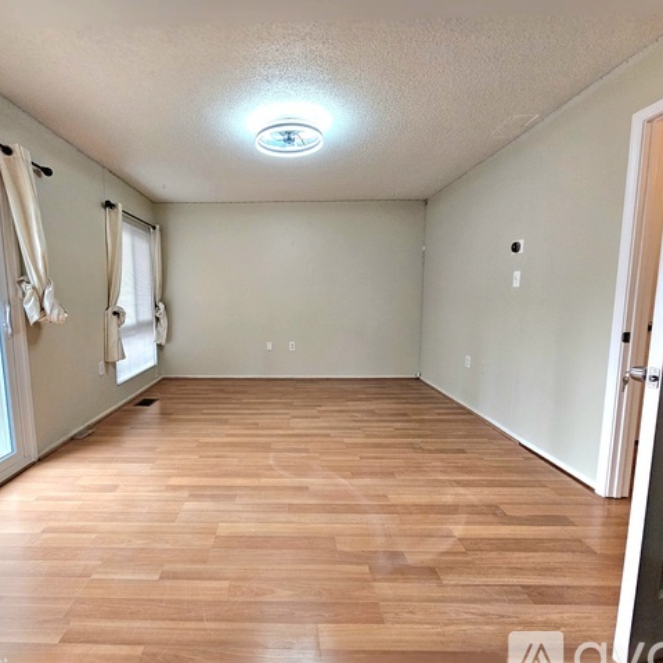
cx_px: 271
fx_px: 347
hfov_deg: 86.5
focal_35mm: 16
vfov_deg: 87.4
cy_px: 340
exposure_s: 1/60.2
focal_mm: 2.2
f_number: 2.2
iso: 250
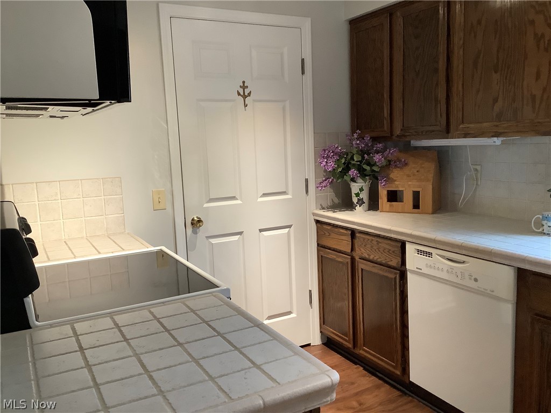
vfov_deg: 45.4
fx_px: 493
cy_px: 206
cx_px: 276
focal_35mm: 31
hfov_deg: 58.4
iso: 200
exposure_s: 1/60
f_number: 2.4
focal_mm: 3.3
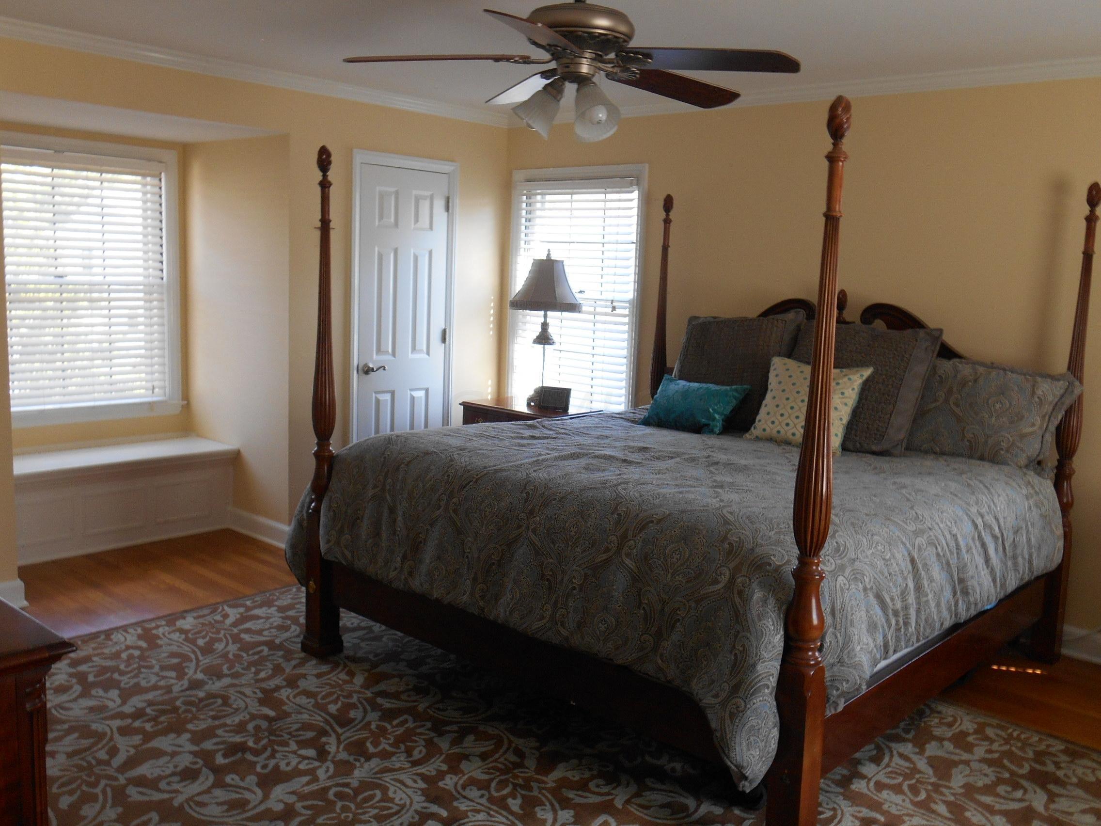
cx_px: 550
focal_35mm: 31
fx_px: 986
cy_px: 413
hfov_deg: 58.4
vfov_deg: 45.4
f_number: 3.6
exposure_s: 1/30
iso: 140
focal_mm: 5.5
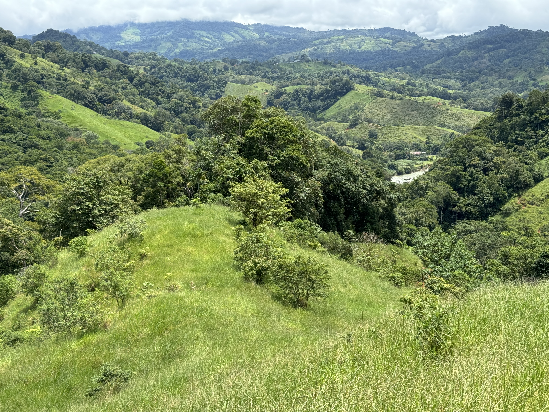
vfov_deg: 30.3
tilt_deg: -9.2
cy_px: 206
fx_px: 761
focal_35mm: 48
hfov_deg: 39.7
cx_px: 274
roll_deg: -0.5
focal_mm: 6.76
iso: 64
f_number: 1.78
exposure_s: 1/1818
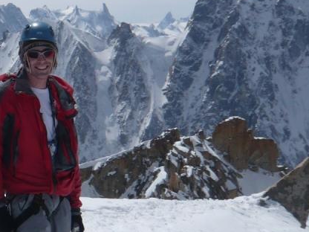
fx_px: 616
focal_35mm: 69
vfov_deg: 21.1
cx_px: -61
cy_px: 49
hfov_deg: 25.3
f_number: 8
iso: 100
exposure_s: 1/800
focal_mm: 4.6
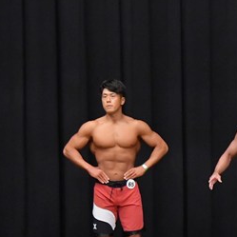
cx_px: 359
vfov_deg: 5.2
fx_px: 2603
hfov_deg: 5.2
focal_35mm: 336
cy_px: 195
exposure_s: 1/400
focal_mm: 85
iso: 8000
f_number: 5.6
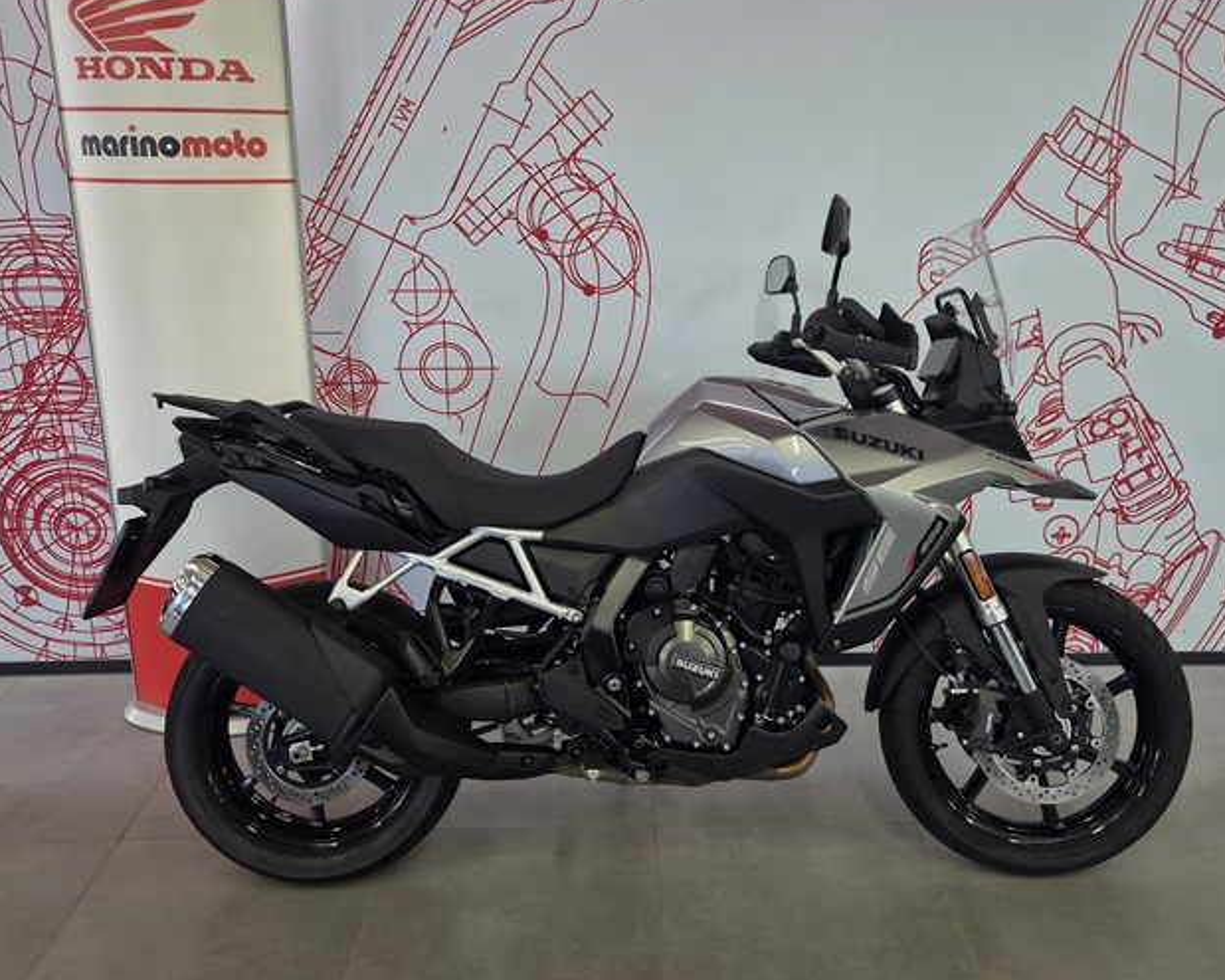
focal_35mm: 29
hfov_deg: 60.4
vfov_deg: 49.9
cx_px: 631
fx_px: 1051
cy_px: 440
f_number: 1.8
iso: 250
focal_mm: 5.4
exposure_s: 1/100
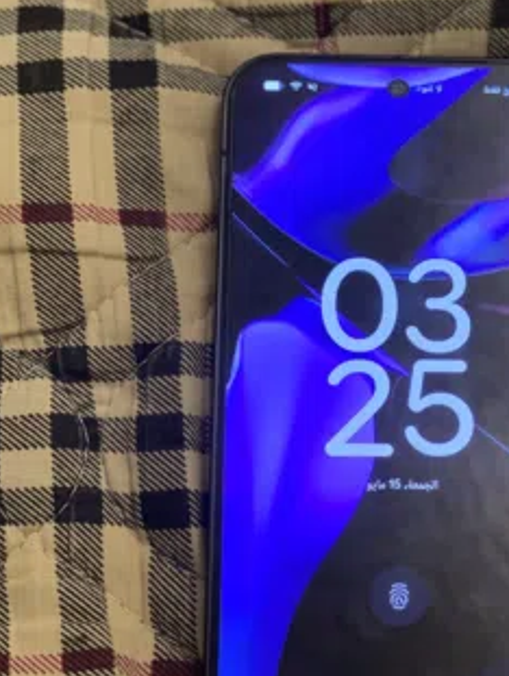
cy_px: 334
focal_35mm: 89
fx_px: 1741
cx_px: 409
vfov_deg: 22.0
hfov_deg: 16.5
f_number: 2
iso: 400
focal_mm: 6
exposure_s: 1/24
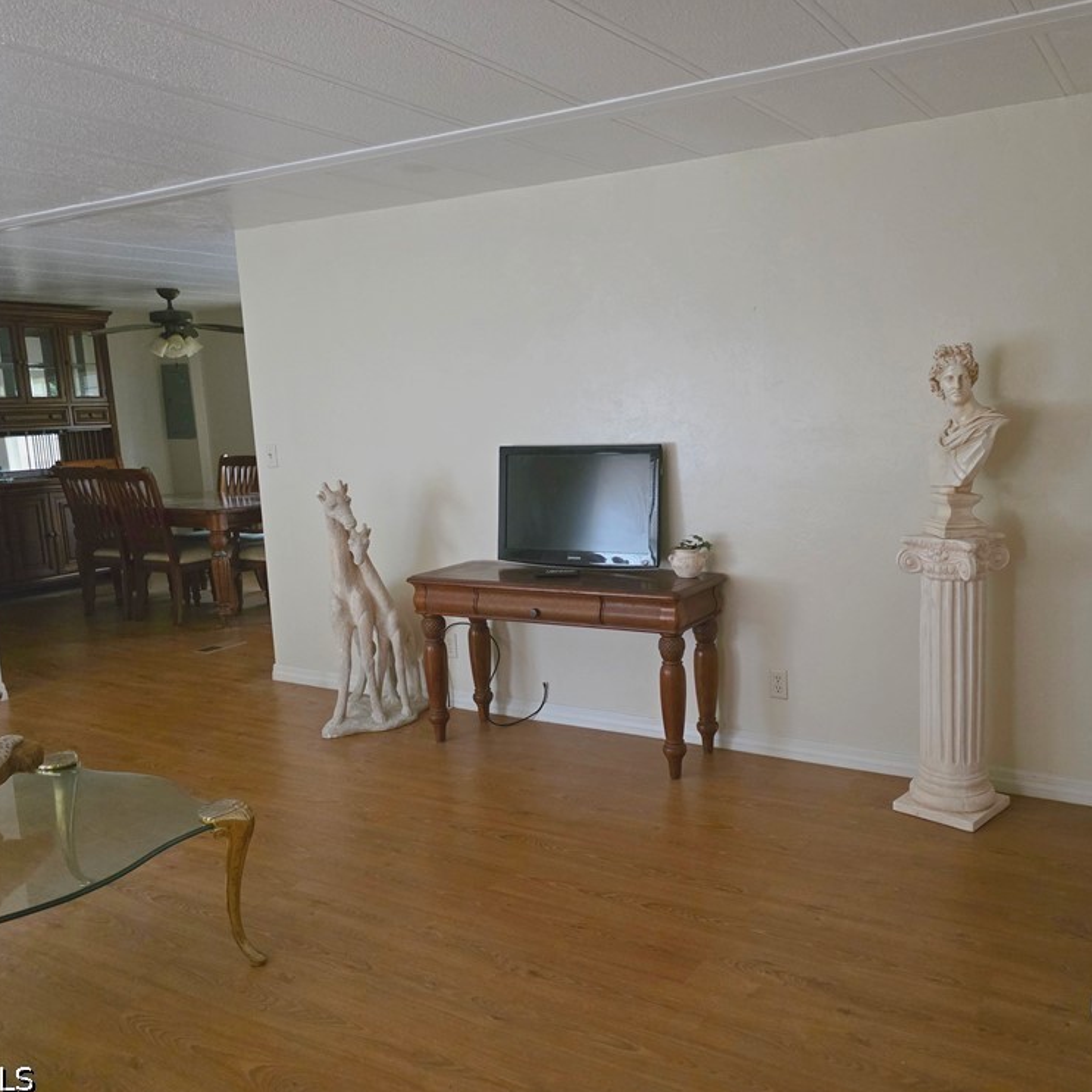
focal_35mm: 28
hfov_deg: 56.9
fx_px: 999
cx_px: 648
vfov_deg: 57.3
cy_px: 539
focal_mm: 6.3
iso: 2000
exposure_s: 1/120
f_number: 1.7
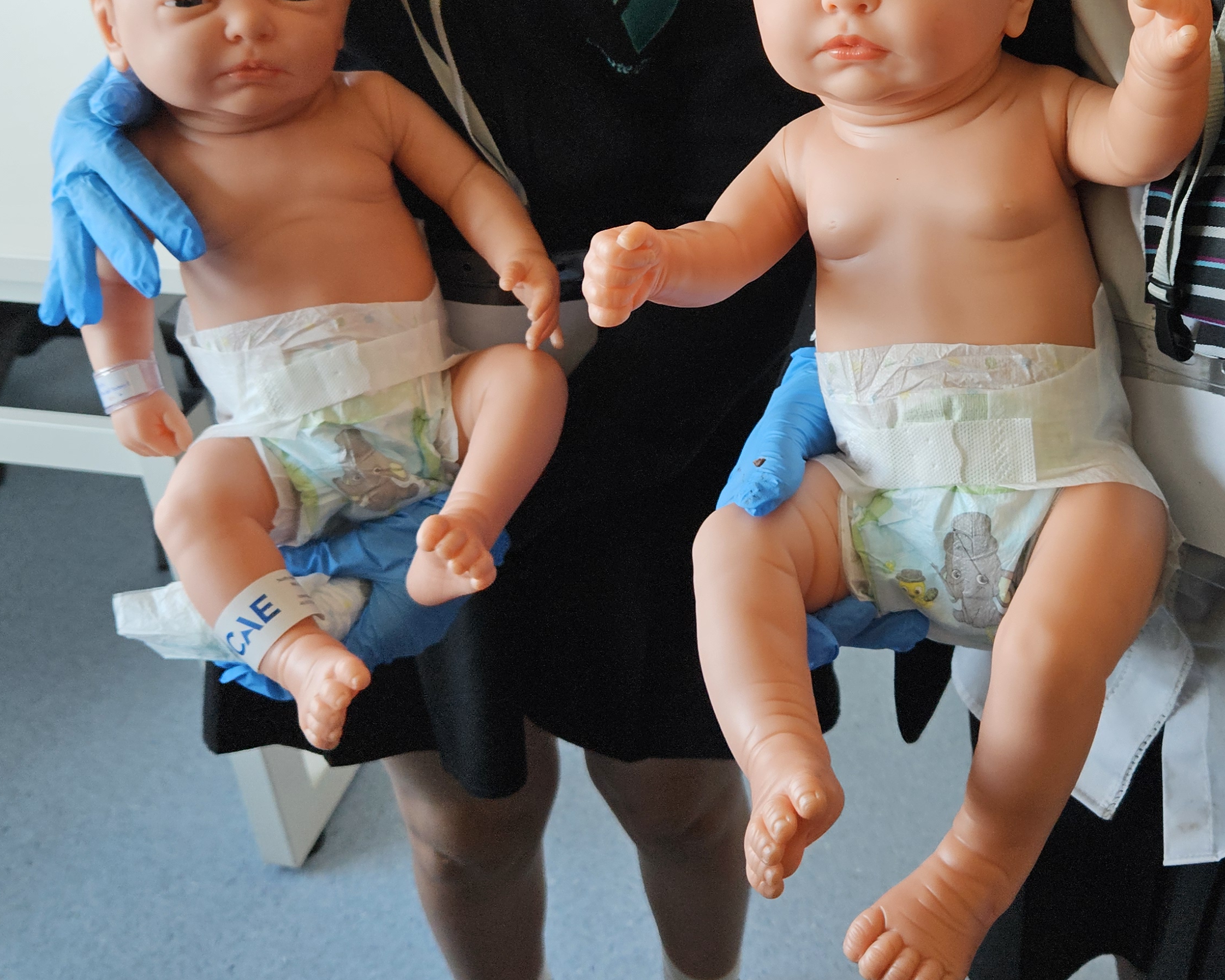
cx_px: 824
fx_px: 1450
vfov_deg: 36.7
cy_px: 285
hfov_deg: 45.1
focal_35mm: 40
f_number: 1.8
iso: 80
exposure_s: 1/100
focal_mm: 5.4
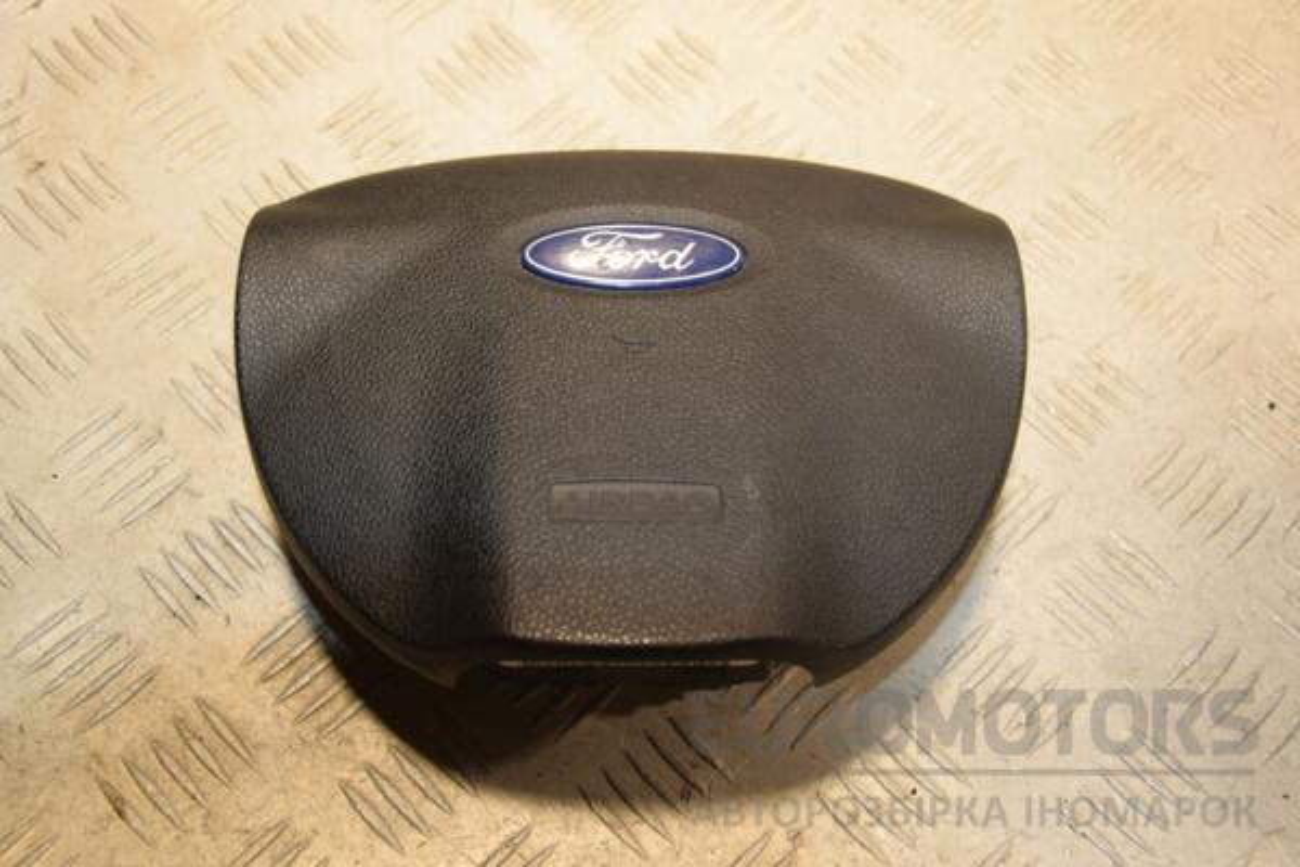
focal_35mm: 48
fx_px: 1733
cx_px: 650
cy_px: 434
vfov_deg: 28.1
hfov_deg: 41.1
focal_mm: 32
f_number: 5
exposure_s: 1/160
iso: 800
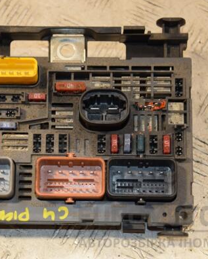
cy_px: 129
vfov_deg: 17.3
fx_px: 854
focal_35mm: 111
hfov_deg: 13.9
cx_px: 66
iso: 800
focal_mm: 52
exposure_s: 1/160
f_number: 5
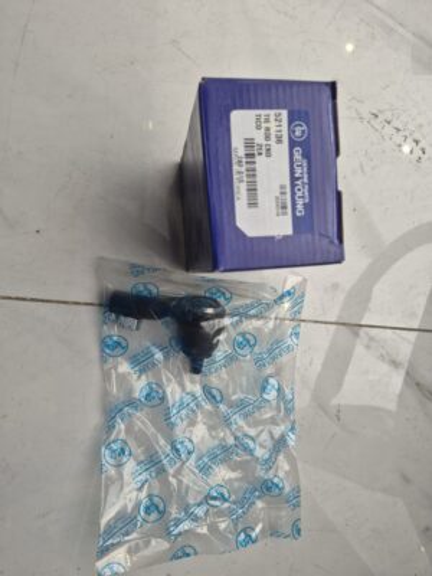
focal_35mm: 23
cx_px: 216
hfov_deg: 58.9
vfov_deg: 73.9
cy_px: 288
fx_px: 383
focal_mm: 5.4
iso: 80
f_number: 1.8
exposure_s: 1/180
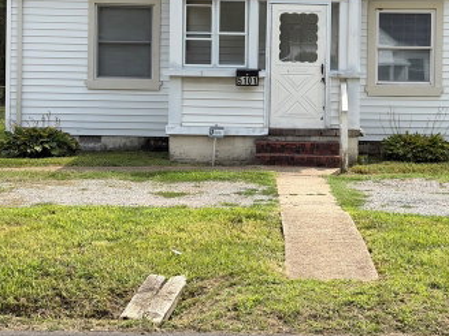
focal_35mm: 75
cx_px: 263
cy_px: 79
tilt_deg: -0.7
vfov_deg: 19.5
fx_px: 973
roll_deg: -1.0
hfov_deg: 26.0
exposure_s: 1/5208
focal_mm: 6.76
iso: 80
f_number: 1.78
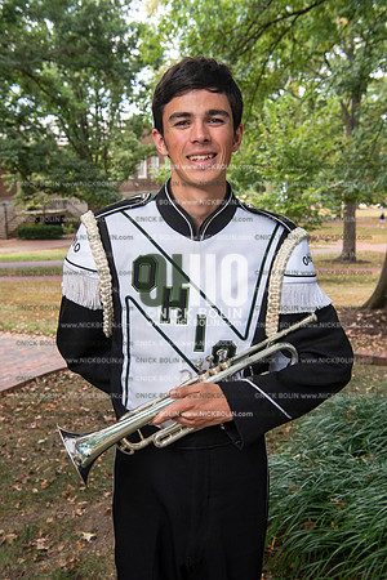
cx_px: 194
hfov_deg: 33.4
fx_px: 645
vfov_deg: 48.5
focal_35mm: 40
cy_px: 290
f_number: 8
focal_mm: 40
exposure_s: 1/100
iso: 500
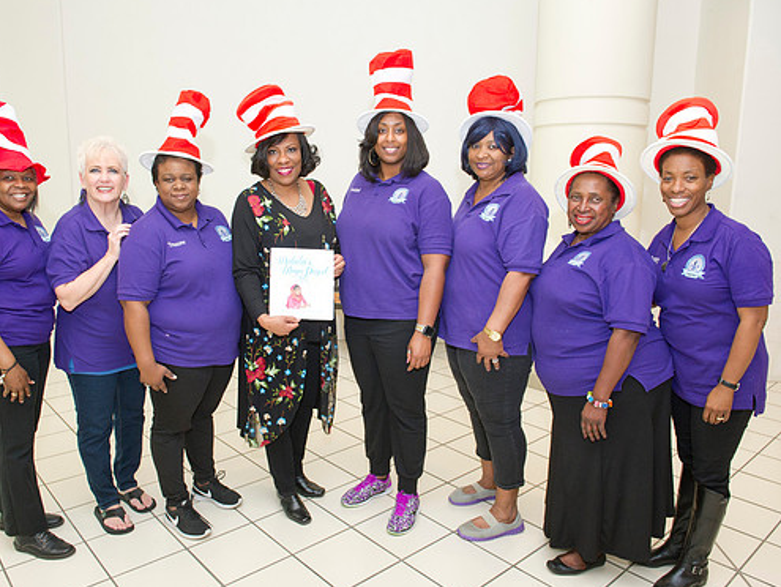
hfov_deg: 65.2
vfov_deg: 51.4
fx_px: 610
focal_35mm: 27
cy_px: 294
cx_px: 357
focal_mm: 24
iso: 1250
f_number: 5.6
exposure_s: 1/200
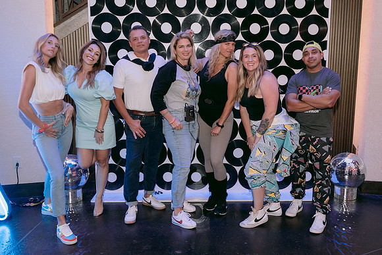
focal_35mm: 39
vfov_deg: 33.9
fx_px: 418
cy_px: 127
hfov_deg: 49.0
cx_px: 208
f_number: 2.8
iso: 1600
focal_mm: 35
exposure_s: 1/160
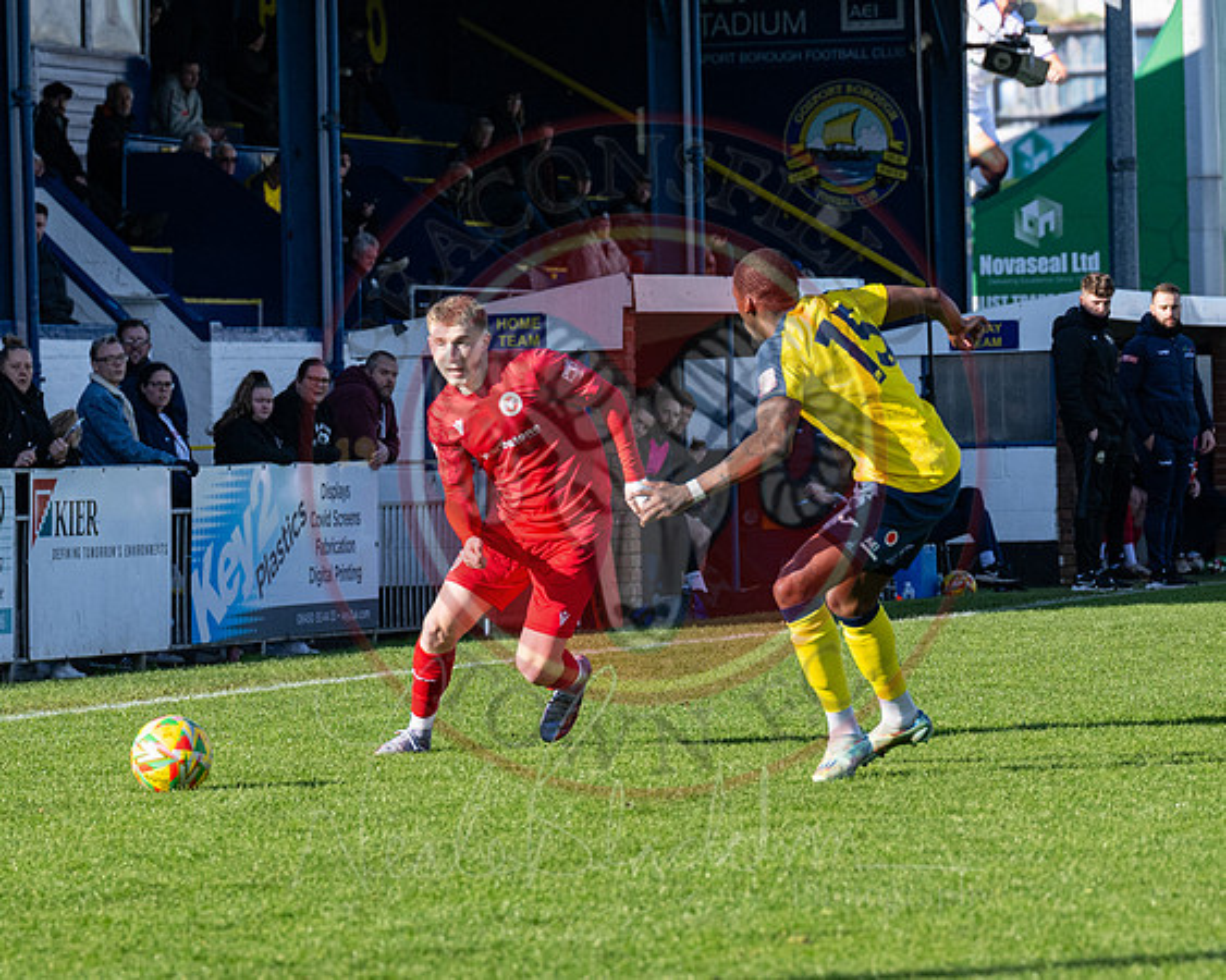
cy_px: 491
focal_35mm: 222
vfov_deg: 7.0
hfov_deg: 8.7
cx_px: 728
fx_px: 8057
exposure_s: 1/2500
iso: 400
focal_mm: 102
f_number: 4.5
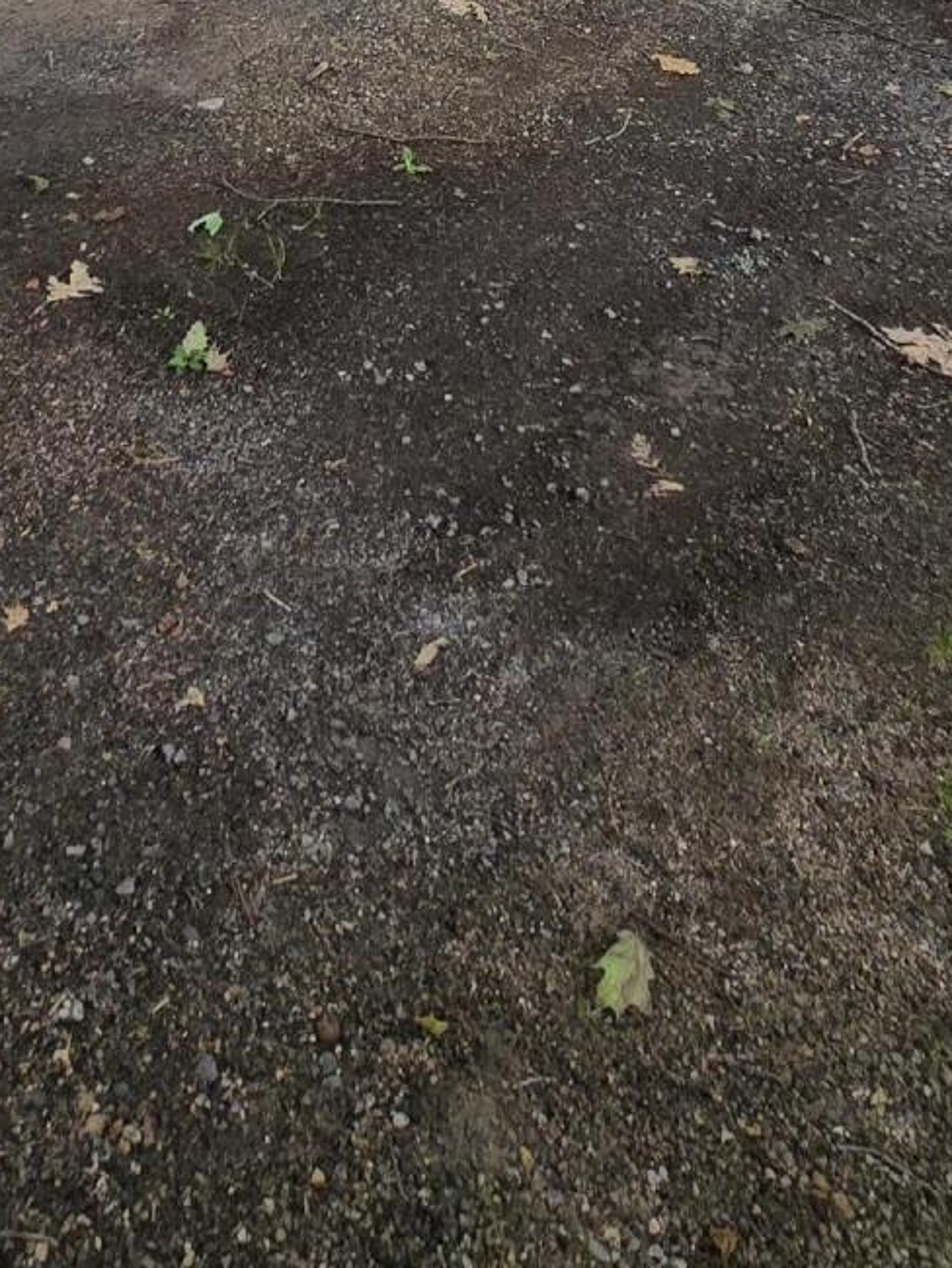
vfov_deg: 32.8
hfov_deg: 35.5
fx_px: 1466
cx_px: 285
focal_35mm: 40
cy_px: -433
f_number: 2.2
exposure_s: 1/505
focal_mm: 2.2
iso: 50
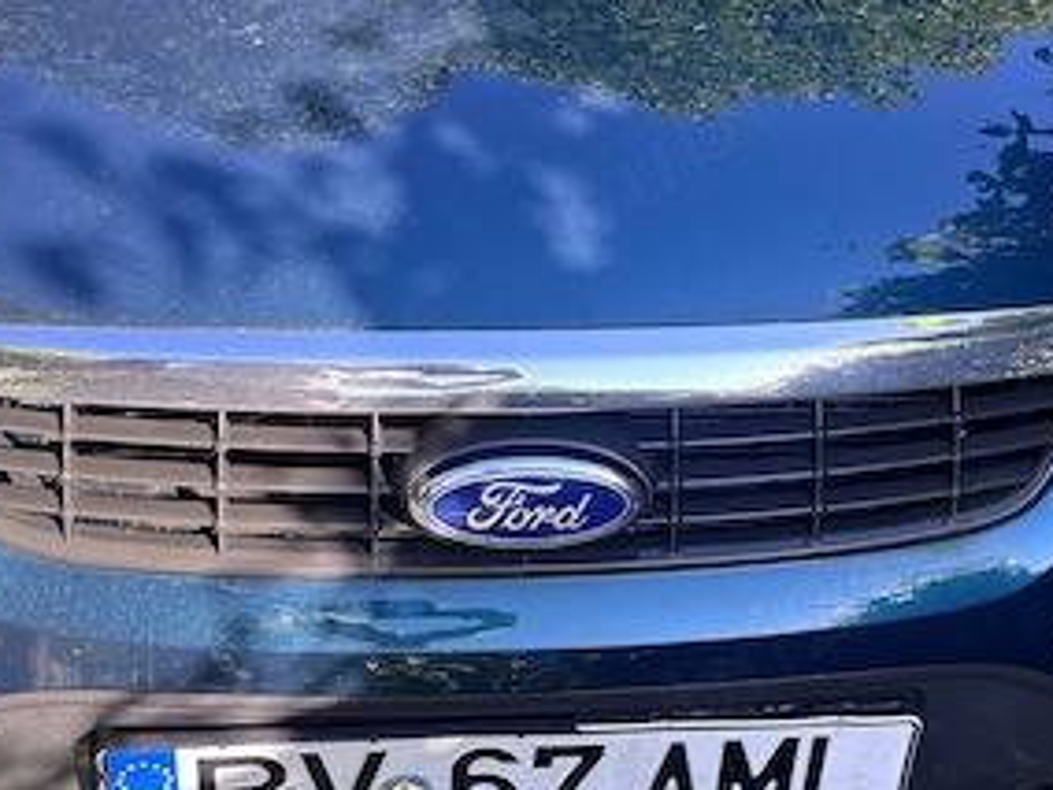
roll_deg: -4.5
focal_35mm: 55
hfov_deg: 34.9
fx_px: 1673
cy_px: 115
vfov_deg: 25.9
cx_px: 526
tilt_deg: -24.3
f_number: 1.6
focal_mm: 5.96
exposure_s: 1/173
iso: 40
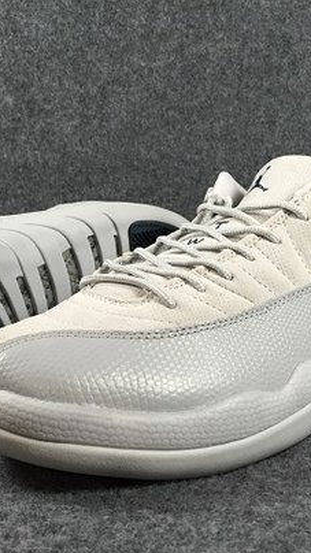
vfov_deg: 47.4
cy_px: 281
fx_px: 631
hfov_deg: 27.6
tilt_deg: -8.1
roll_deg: +0.1
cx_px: 111
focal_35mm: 43
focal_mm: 4.15
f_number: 2.2
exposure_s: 1/33
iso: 64
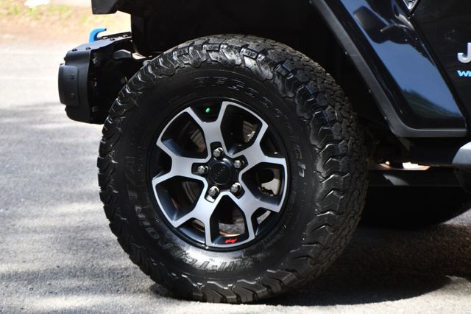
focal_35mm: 187
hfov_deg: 11.0
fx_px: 2445
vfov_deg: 7.3
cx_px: 236
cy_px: 157
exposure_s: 1/250
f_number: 5.6
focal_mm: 125
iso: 220
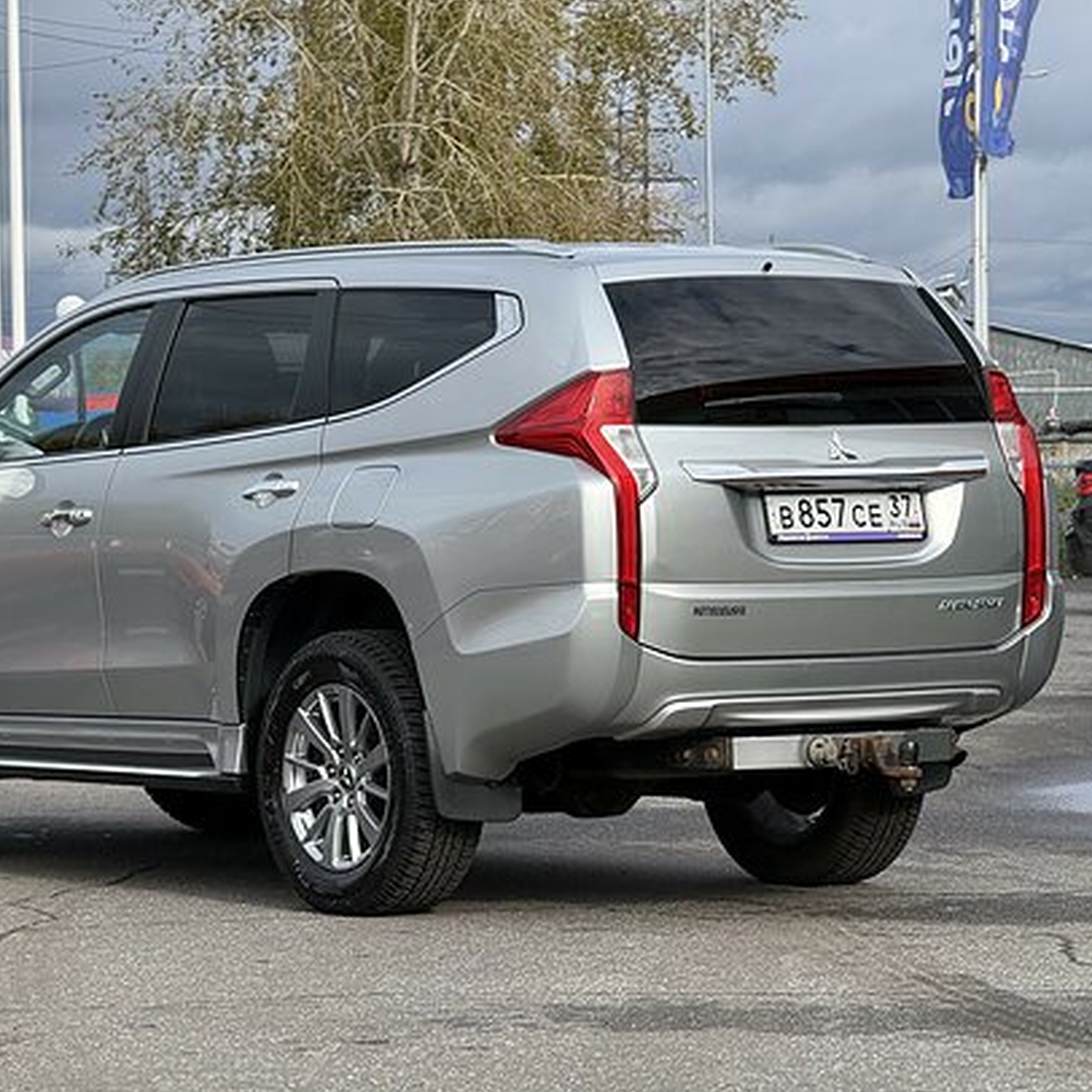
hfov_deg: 12.2
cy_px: 546
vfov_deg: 12.2
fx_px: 5104
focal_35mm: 143
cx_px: 382
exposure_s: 1/1080
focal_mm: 15.66
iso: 50
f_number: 2.8
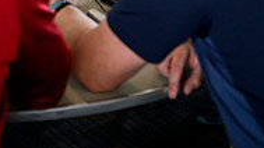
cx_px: 85
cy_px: -165
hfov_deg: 20.3
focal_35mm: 105
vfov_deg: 10.4
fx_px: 735
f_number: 3.2
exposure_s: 1/500
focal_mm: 42
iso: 3200
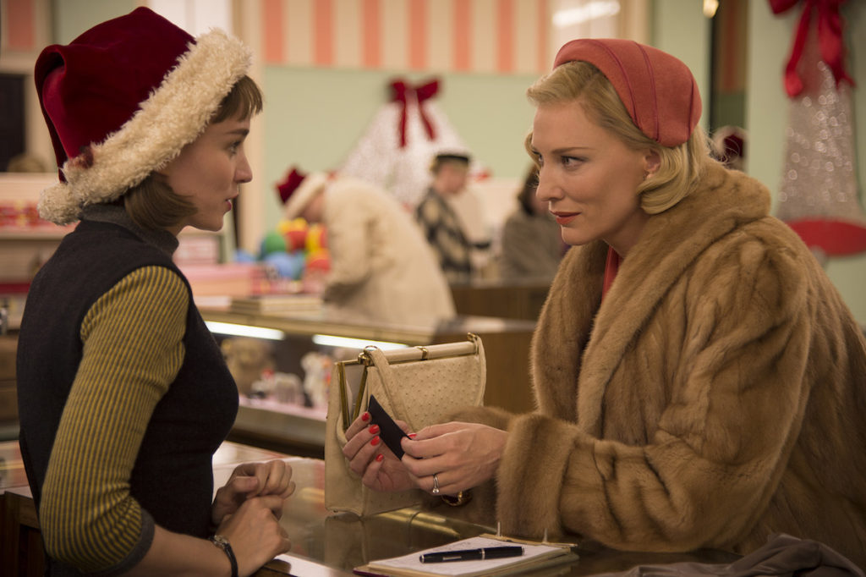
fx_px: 2044
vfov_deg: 16.1
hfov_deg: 23.9
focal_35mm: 85
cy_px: 288
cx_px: 433
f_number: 4
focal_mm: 85
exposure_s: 1/100
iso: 640
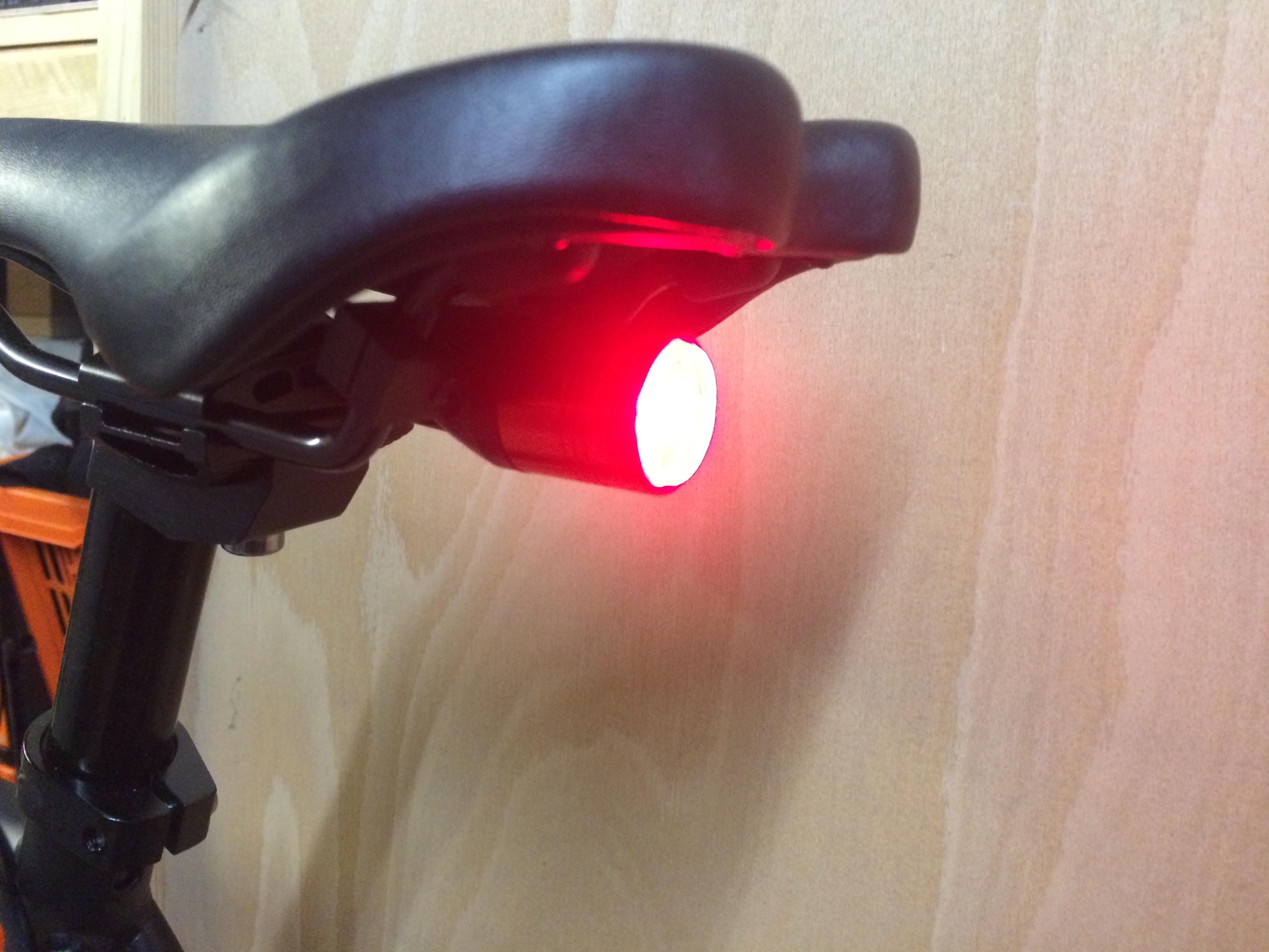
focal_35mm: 29
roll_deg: +1.8
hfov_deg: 61.7
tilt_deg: -16.3
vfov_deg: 48.2
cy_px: 476
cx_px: 634
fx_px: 1063
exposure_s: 1/25
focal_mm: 4.15
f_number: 2.2
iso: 320
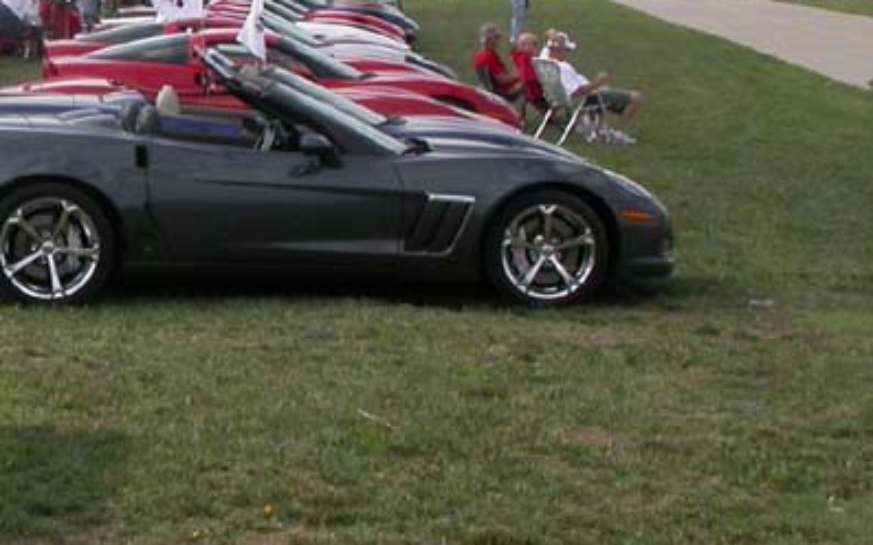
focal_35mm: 104
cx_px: -158
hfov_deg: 19.0
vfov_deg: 12.5
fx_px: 2474
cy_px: 75
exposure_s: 1/323
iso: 100
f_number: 6.7
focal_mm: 7.85
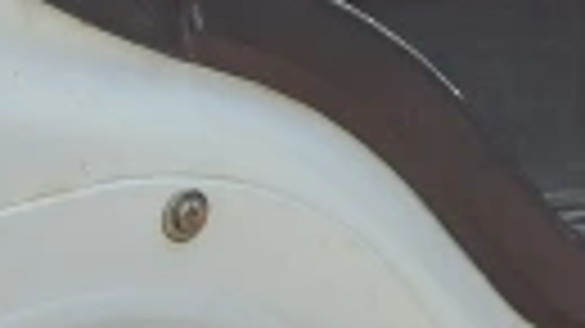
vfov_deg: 6.2
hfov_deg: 11.1
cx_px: 855
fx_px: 2915
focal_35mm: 188
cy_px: -431
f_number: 1.9
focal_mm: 2.91
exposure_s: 1/1266
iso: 32
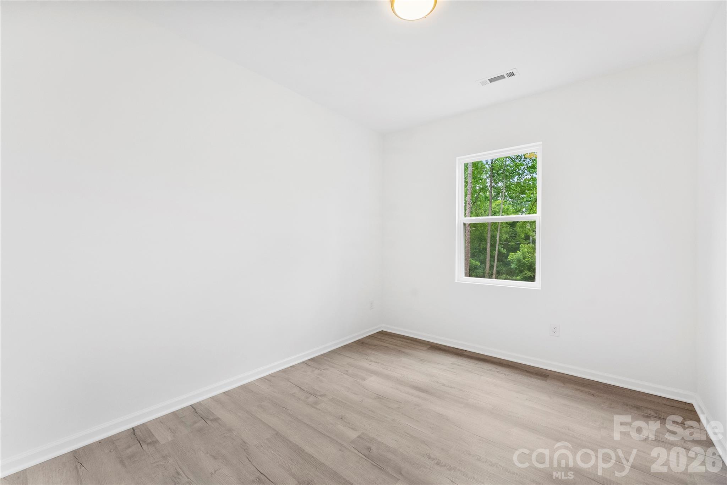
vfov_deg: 81.3
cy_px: 242
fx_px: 283
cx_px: 364
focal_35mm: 14
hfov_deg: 104.2
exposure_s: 1/40
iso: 2000
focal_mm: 14
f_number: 9
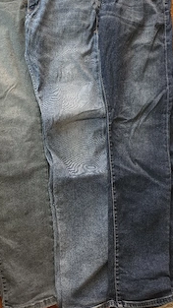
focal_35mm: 32
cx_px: 41
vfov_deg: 60.7
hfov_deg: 35.8
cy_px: 128
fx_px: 261
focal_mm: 6.5
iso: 1250
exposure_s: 1/101
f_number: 1.4
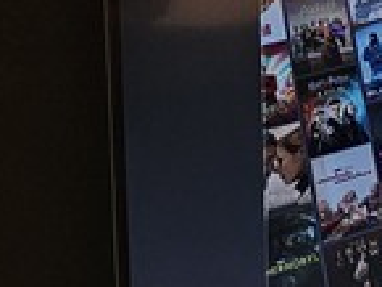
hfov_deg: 13.9
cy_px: 244
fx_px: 1370
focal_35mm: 124
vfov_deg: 11.9
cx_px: 714
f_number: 1.7
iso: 640
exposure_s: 1/60
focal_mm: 6.3
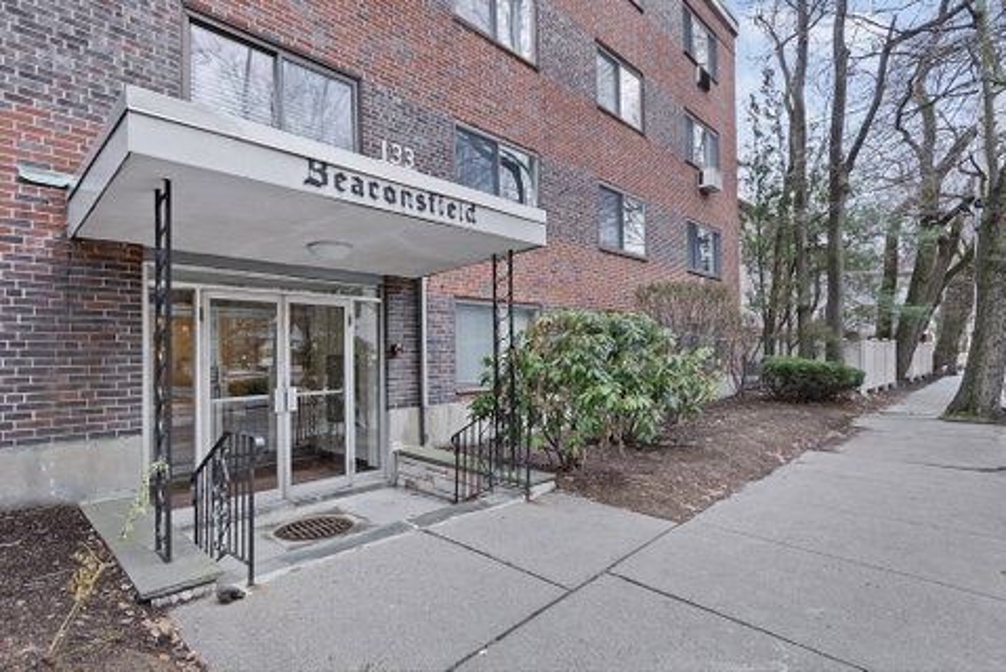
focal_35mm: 18
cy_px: 336
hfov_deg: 90.0
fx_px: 503
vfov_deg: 67.5
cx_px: 503
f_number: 4.5
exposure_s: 1/160
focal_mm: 12
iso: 200
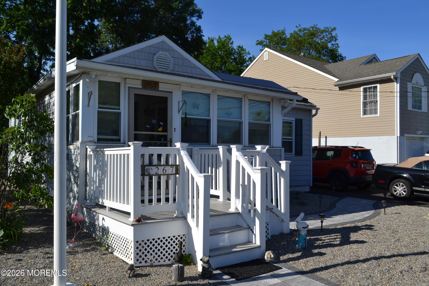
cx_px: 214
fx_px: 357
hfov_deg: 61.9
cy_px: 143
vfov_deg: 43.6
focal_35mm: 30
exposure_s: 1/250
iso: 100
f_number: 8
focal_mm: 20
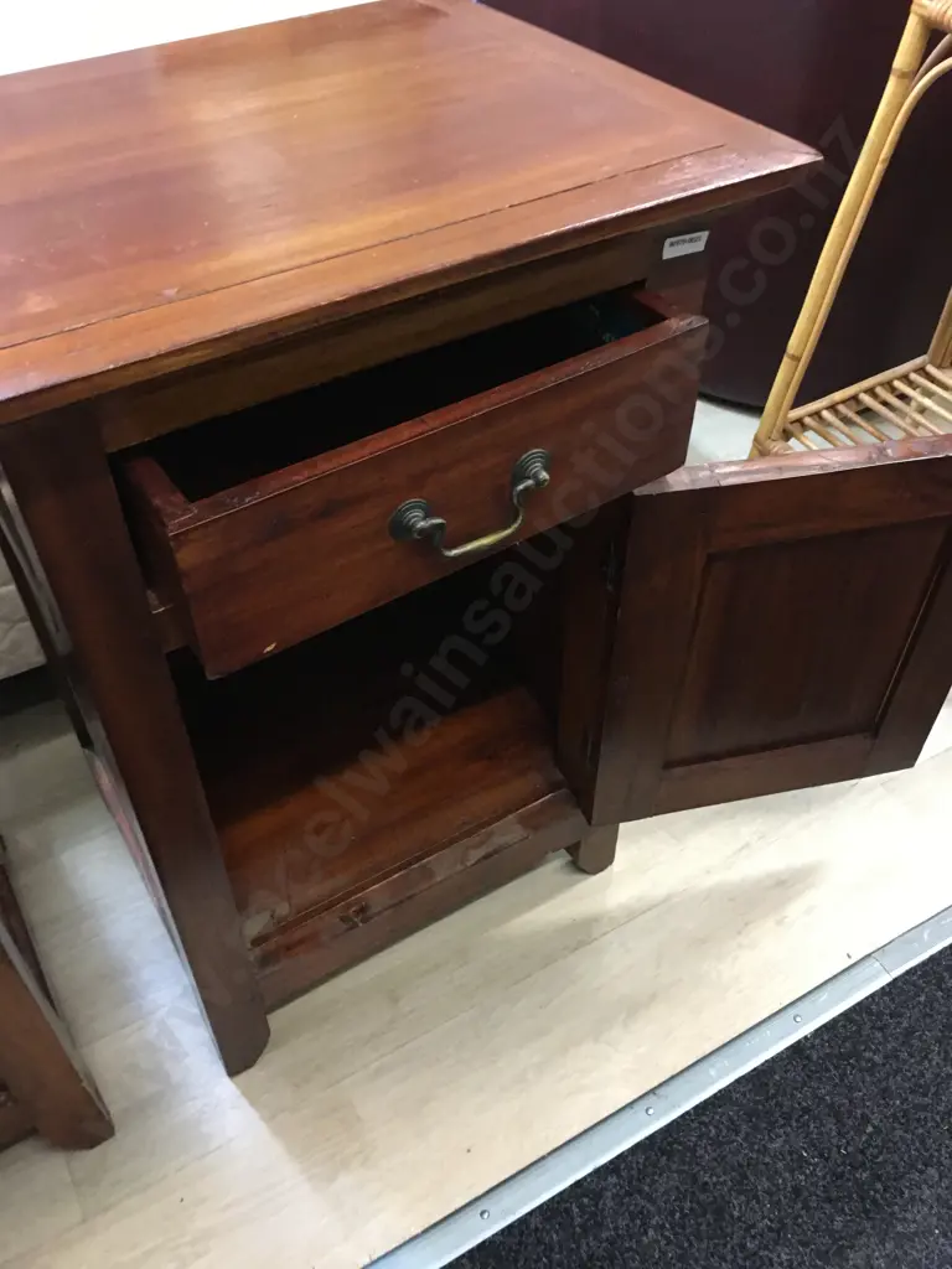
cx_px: 476
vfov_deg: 61.7
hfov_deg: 48.2
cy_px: 634
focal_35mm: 29
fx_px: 1063
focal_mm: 4.15
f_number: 2.2
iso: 100
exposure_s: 1/10
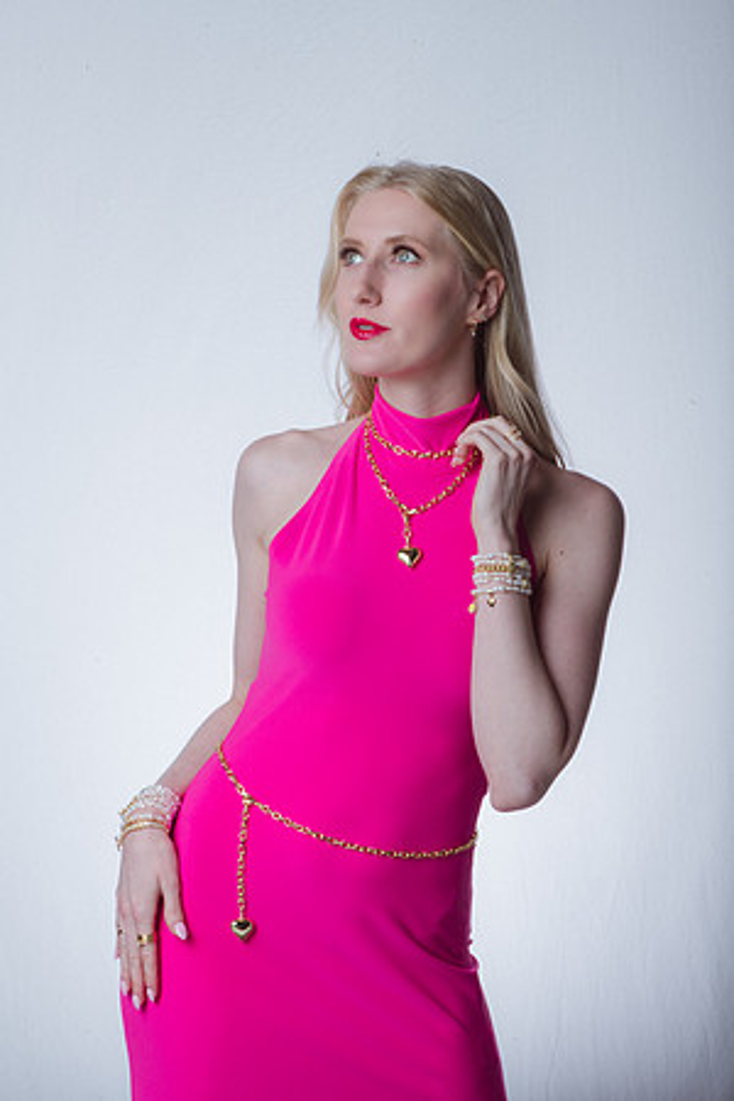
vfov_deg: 19.5
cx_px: 367
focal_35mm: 105
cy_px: 550
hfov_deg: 13.0
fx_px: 3211
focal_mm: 105
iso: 400
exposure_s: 1/250
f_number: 32
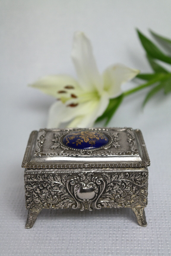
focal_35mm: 77
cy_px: 128
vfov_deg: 26.3
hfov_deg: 17.7
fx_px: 549
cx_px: 86
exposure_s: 1/80
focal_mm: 50
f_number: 5.6
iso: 400
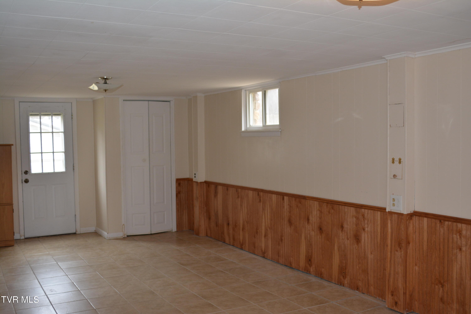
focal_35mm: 36
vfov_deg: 36.9
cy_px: 157
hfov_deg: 53.1
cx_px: 236
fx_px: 471
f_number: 4
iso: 500
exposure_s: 1/60
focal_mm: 24
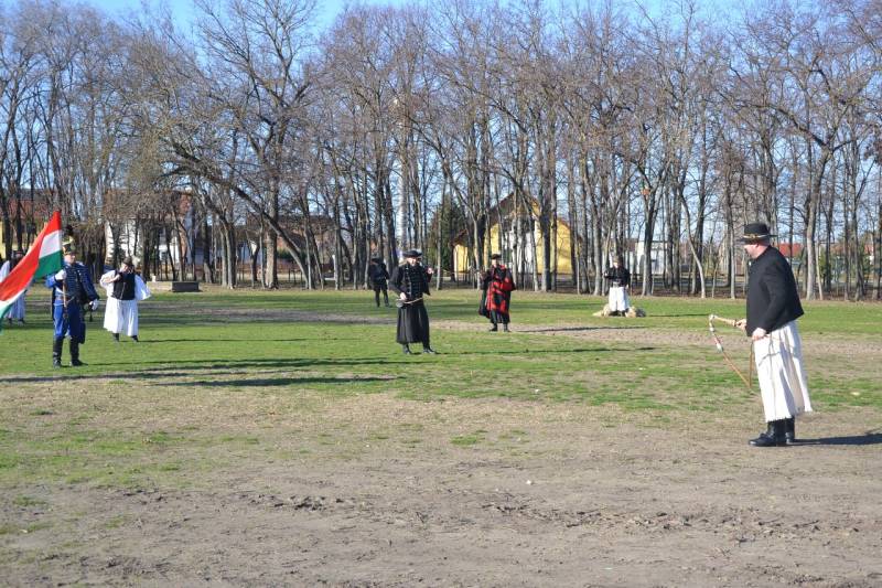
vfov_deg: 26.5
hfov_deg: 38.9
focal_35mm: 51
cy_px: 294
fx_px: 1249
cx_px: 441
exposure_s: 1/160
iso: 100
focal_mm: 34
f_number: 6.3
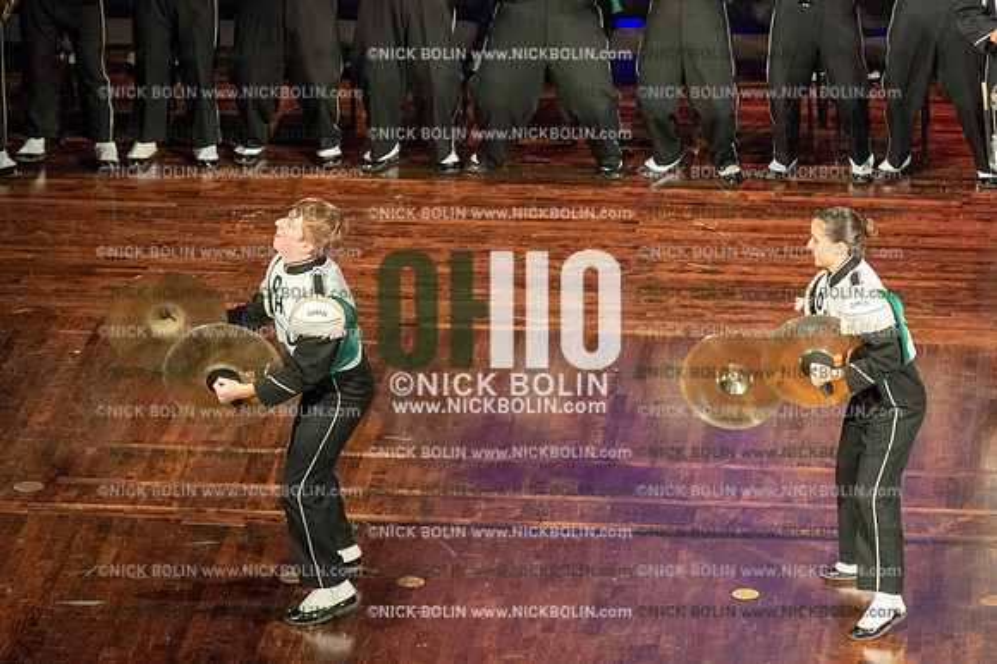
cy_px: 332
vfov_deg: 6.2
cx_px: 498
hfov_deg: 9.4
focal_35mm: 220
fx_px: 6089
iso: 8000
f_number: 5.6
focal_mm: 220
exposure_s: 1/200
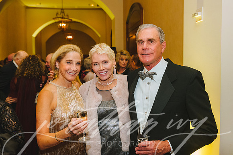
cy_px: 78
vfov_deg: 35.1
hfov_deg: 50.7
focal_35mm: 38
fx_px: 246
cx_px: 116
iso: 3200
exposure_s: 1/125
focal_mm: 38
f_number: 4
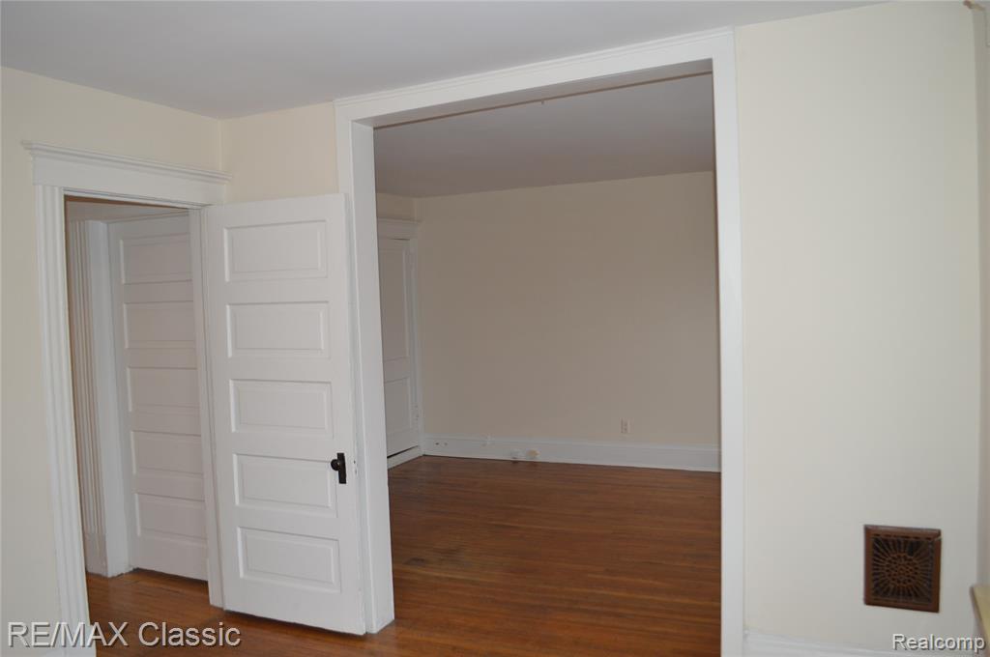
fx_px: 742
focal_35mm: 27
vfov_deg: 47.8
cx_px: 495
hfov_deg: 67.4
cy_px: 328
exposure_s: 1/60
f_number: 3.5
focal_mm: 18
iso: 400
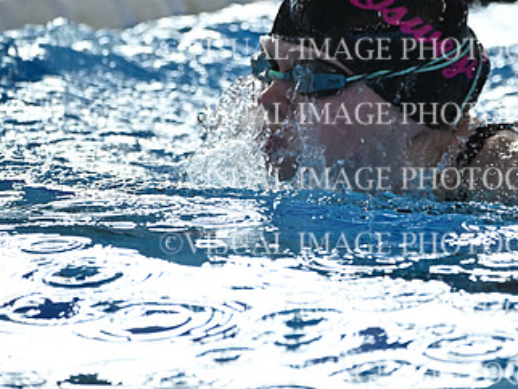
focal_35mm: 675
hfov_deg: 2.9
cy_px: 81
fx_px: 10108
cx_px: 393
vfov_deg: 2.2
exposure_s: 1/1000
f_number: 6.3
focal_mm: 390
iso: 2000
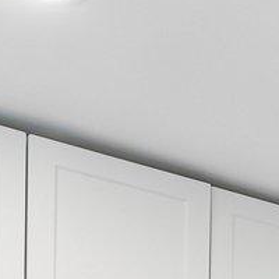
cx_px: 661
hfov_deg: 11.8
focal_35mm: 122
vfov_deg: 11.7
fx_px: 1112
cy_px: 666
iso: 250
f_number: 8
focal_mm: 14
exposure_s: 1/15
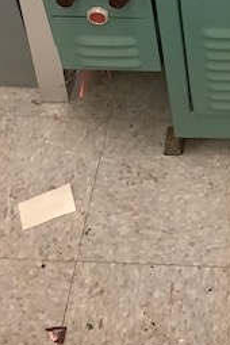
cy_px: -70
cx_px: 269
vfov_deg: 23.0
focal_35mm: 81
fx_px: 776
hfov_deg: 16.2
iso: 250
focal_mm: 3.3
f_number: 2.4
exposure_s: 1/60
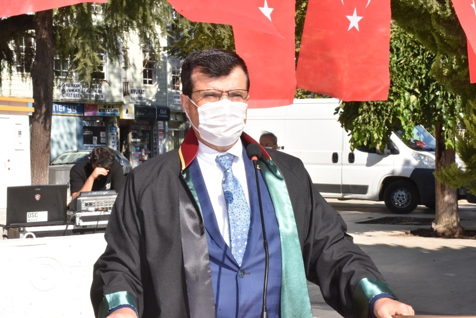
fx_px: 1031
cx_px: 238
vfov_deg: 17.5
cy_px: 159
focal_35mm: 78
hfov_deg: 26.0
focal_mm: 52
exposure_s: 1/160
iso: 1000
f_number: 32
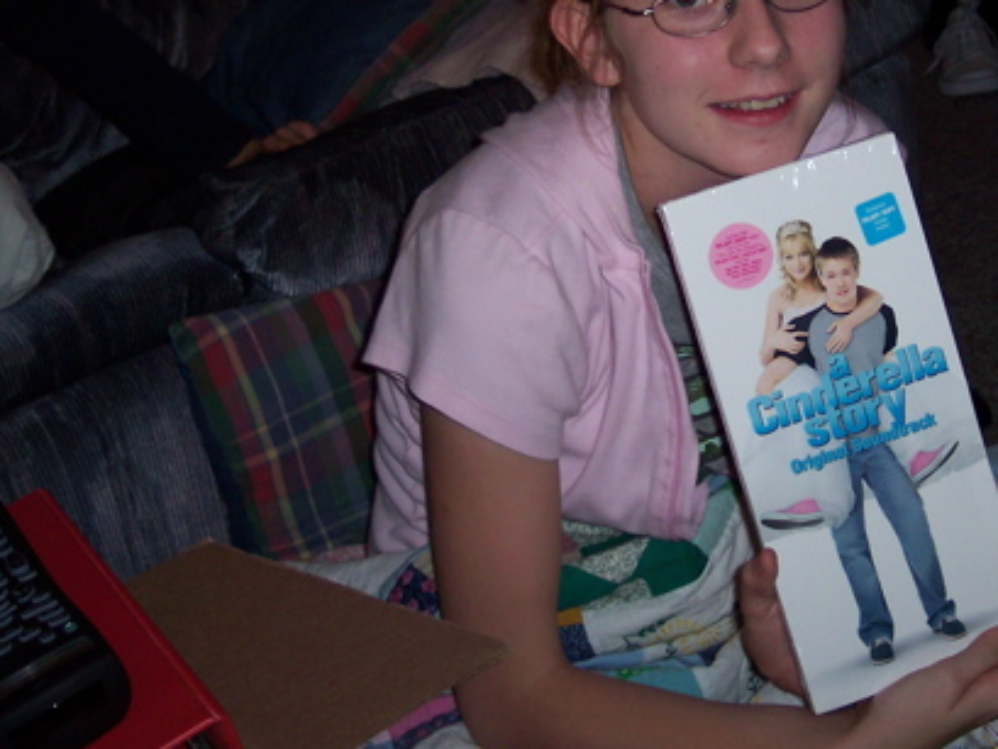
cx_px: 680
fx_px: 1903
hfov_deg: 29.1
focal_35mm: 66
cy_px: 235
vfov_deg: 22.2
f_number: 2.8
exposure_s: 1/30
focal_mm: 8
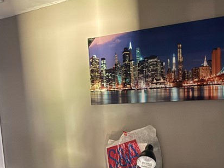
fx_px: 388
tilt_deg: -7.4
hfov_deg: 31.7
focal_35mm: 60
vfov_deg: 23.9
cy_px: 142
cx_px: 60
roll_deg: +4.2
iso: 3200
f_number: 1.78
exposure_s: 1/9
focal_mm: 6.76
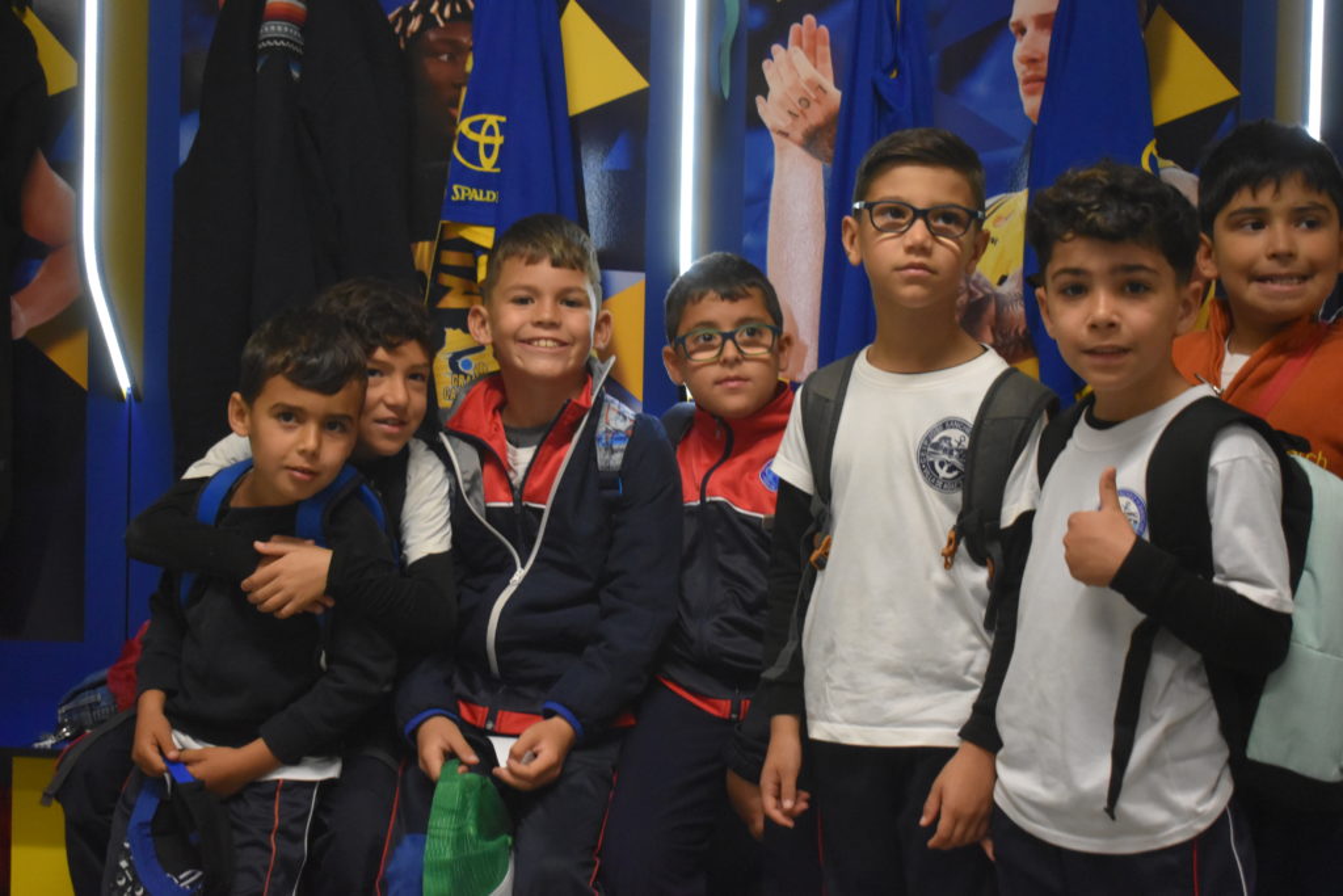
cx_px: 672
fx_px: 2238
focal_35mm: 60
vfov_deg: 22.6
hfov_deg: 33.4
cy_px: 448
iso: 3200
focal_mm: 40
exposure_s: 1/80
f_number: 4.8
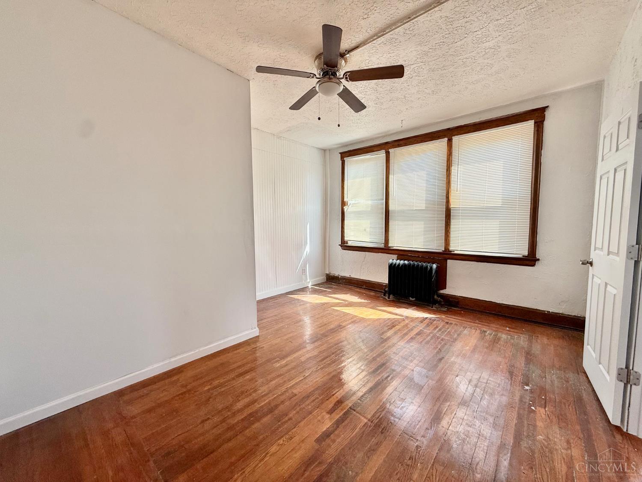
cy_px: 241
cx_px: 321
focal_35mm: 14
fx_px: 260
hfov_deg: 102.1
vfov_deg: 85.7
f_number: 2.2
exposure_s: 1/139
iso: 50
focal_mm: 2.22
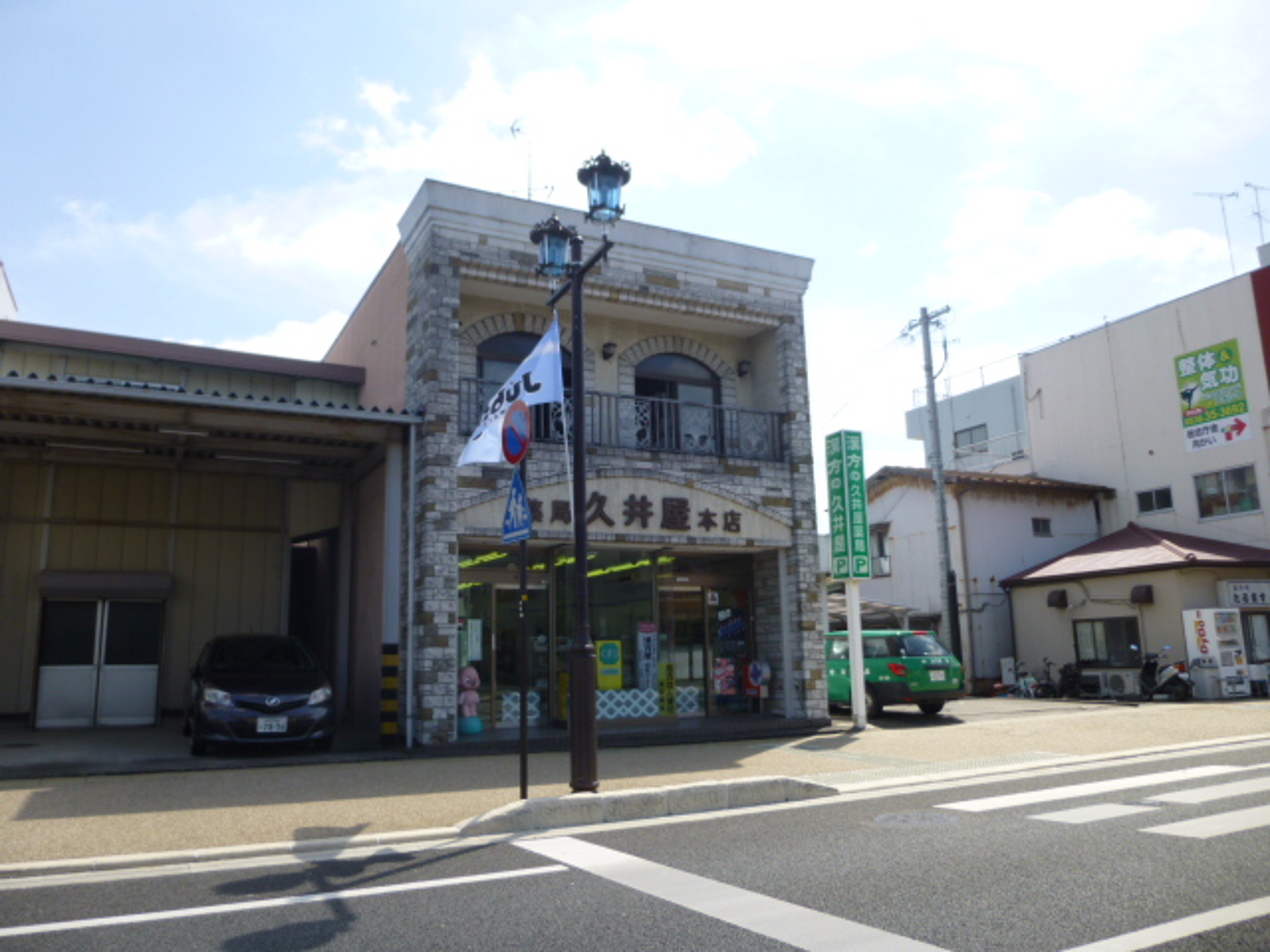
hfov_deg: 69.4
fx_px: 917
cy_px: 476
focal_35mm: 25
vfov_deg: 54.9
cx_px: 635
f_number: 3.1
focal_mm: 4.5
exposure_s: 1/1300
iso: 100
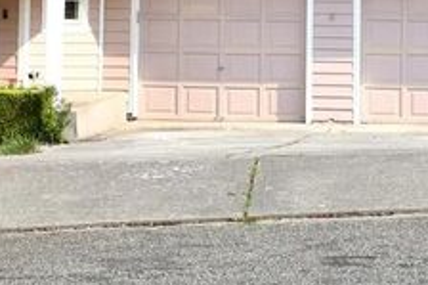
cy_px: -182
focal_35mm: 137
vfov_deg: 9.6
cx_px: 214
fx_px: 1628
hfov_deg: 15.0
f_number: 9
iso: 200
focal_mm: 20
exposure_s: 1/320
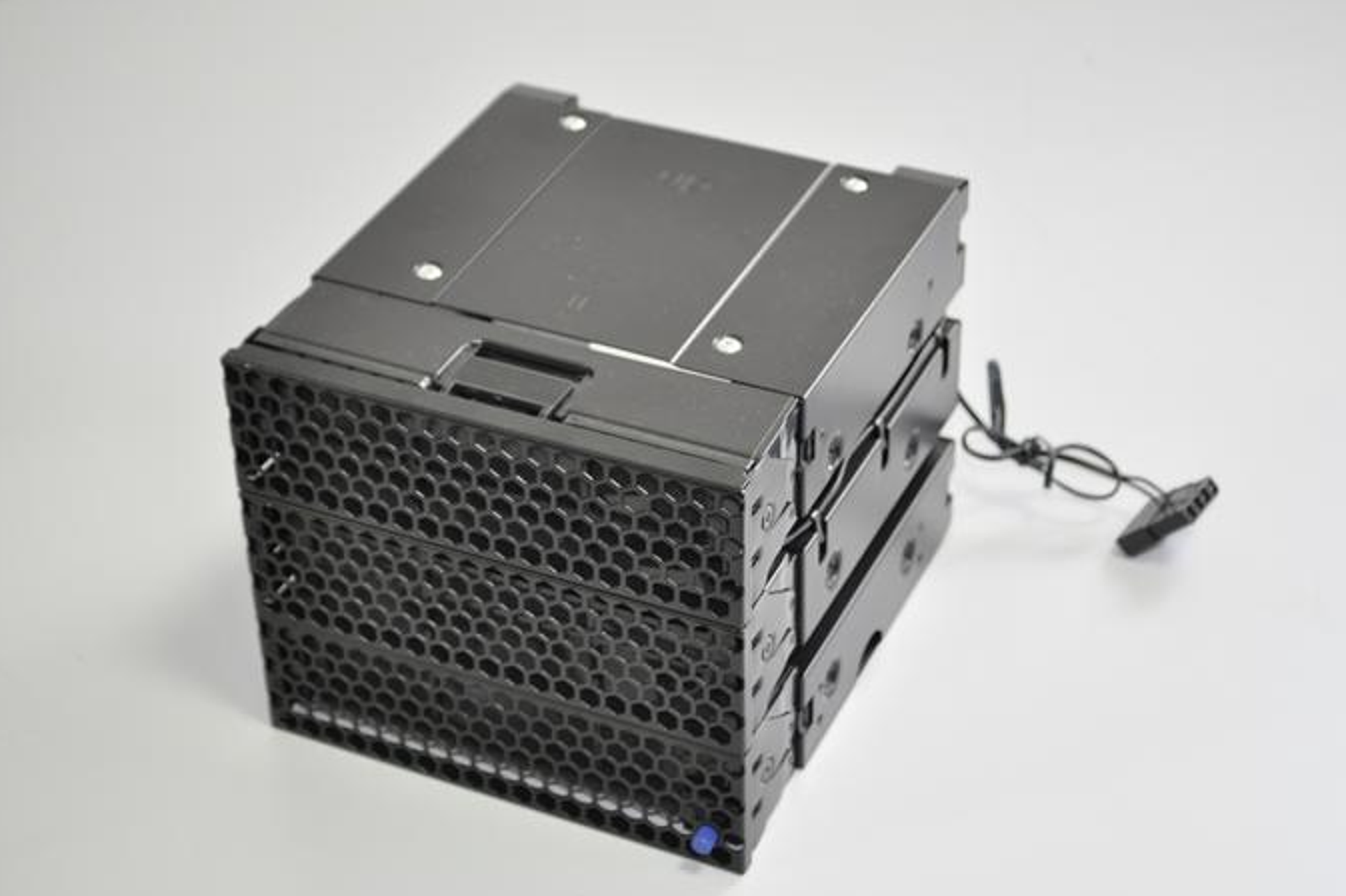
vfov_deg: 18.4
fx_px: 2765
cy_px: 458
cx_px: 698
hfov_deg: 27.4
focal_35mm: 74
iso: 800
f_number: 5.3
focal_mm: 46
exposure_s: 1/60
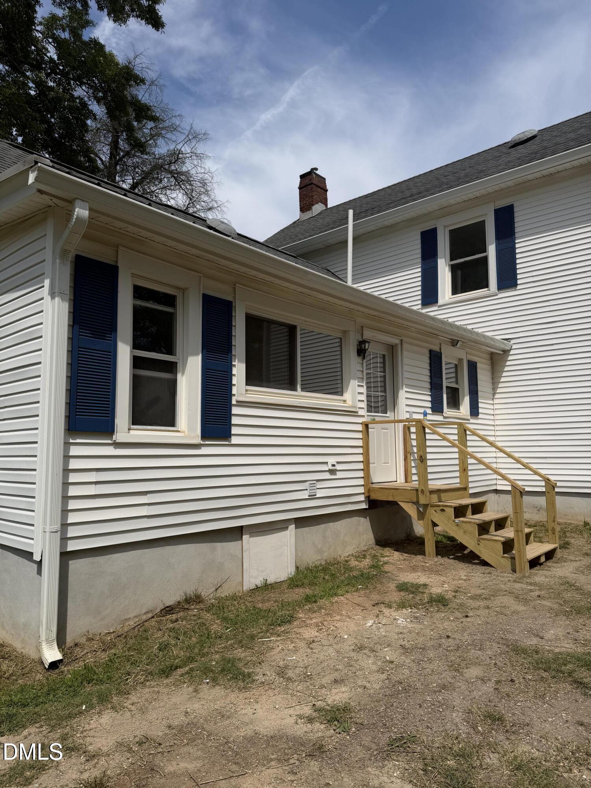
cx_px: 296
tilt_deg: +6.3
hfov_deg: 56.8
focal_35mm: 24
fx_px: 546
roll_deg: +1.2
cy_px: 394
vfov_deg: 71.6
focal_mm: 6.76
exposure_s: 1/9091
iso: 80
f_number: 1.78
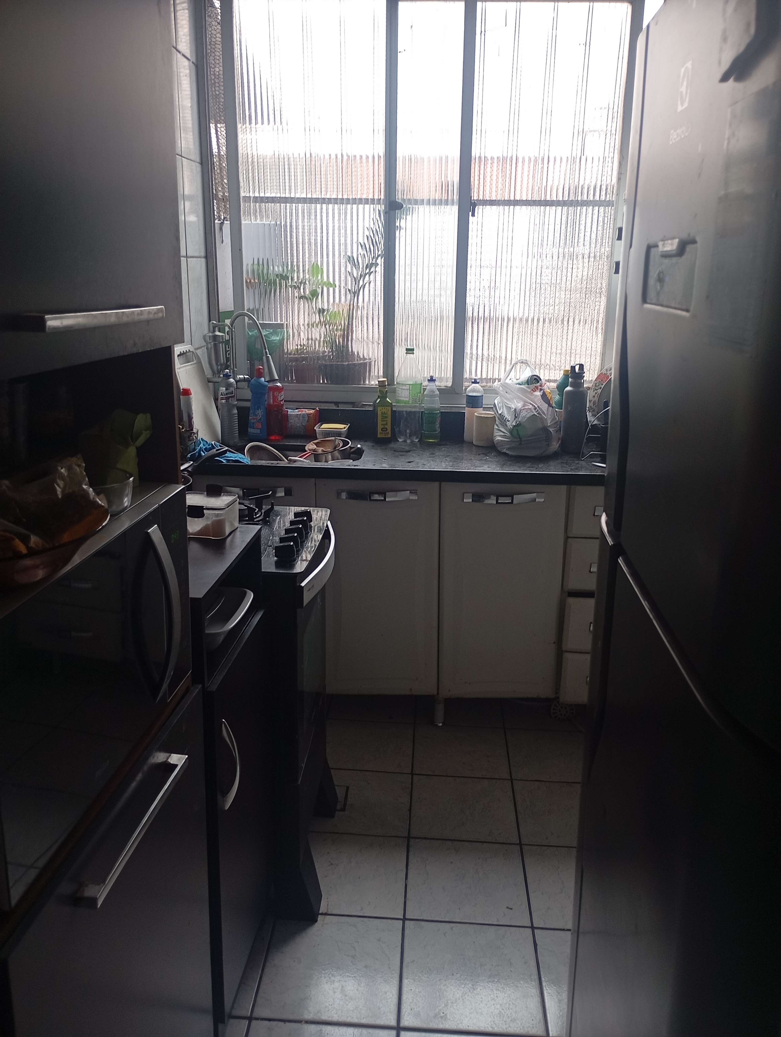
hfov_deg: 49.9
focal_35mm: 28
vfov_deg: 63.4
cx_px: 390
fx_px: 840
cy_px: 518
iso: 360
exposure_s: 1/60
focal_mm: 4.27
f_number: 1.8
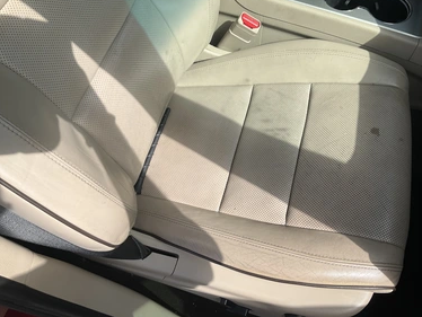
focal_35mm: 31
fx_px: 378
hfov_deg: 58.3
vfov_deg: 45.5
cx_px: 225
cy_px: 152
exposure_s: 1/1250
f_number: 1.8
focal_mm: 3
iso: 25
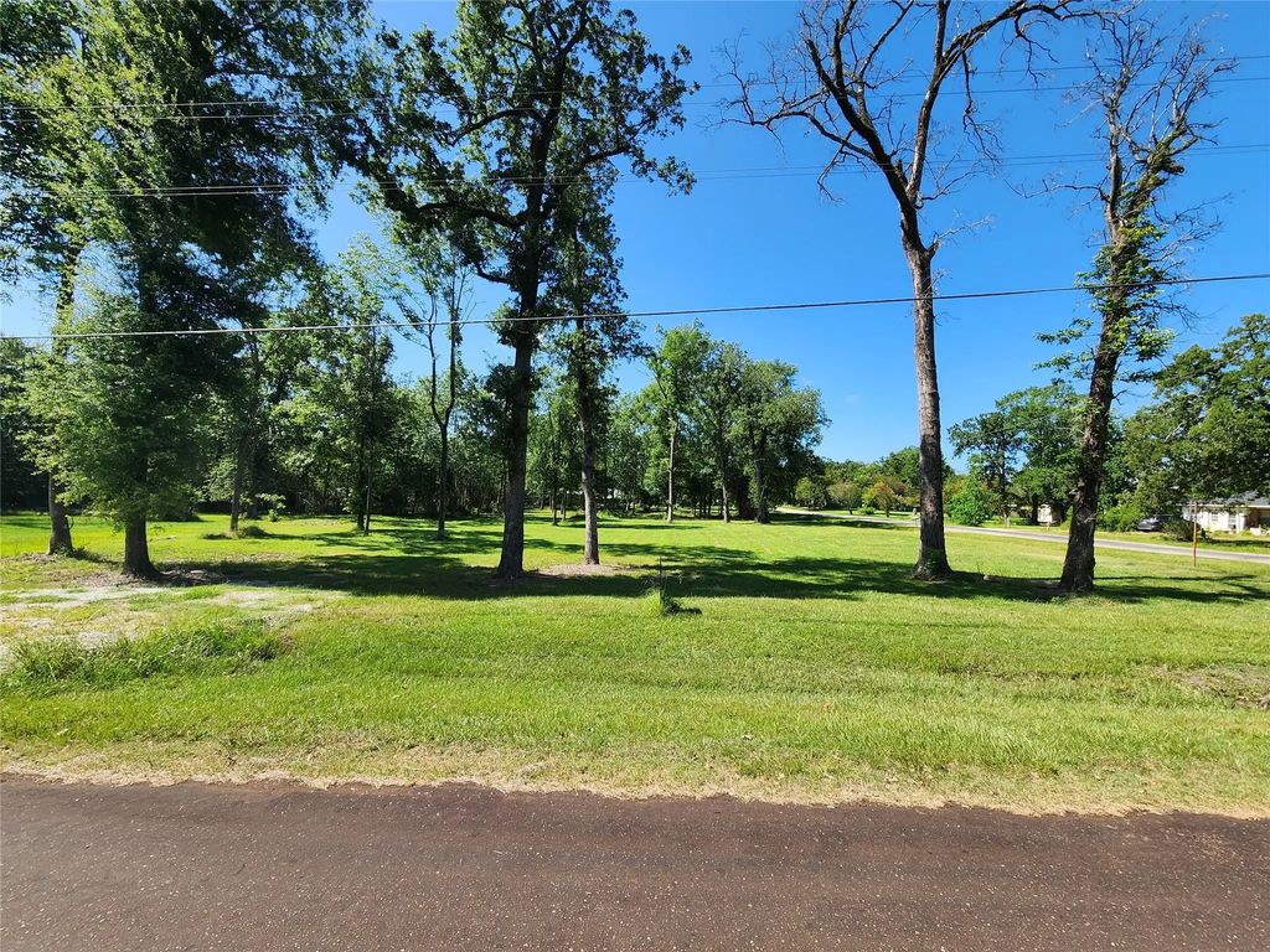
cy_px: 476
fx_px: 477
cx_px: 635
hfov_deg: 106.2
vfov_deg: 89.9
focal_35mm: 13
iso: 50
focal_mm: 2.2
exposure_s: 1/1139
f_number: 2.2
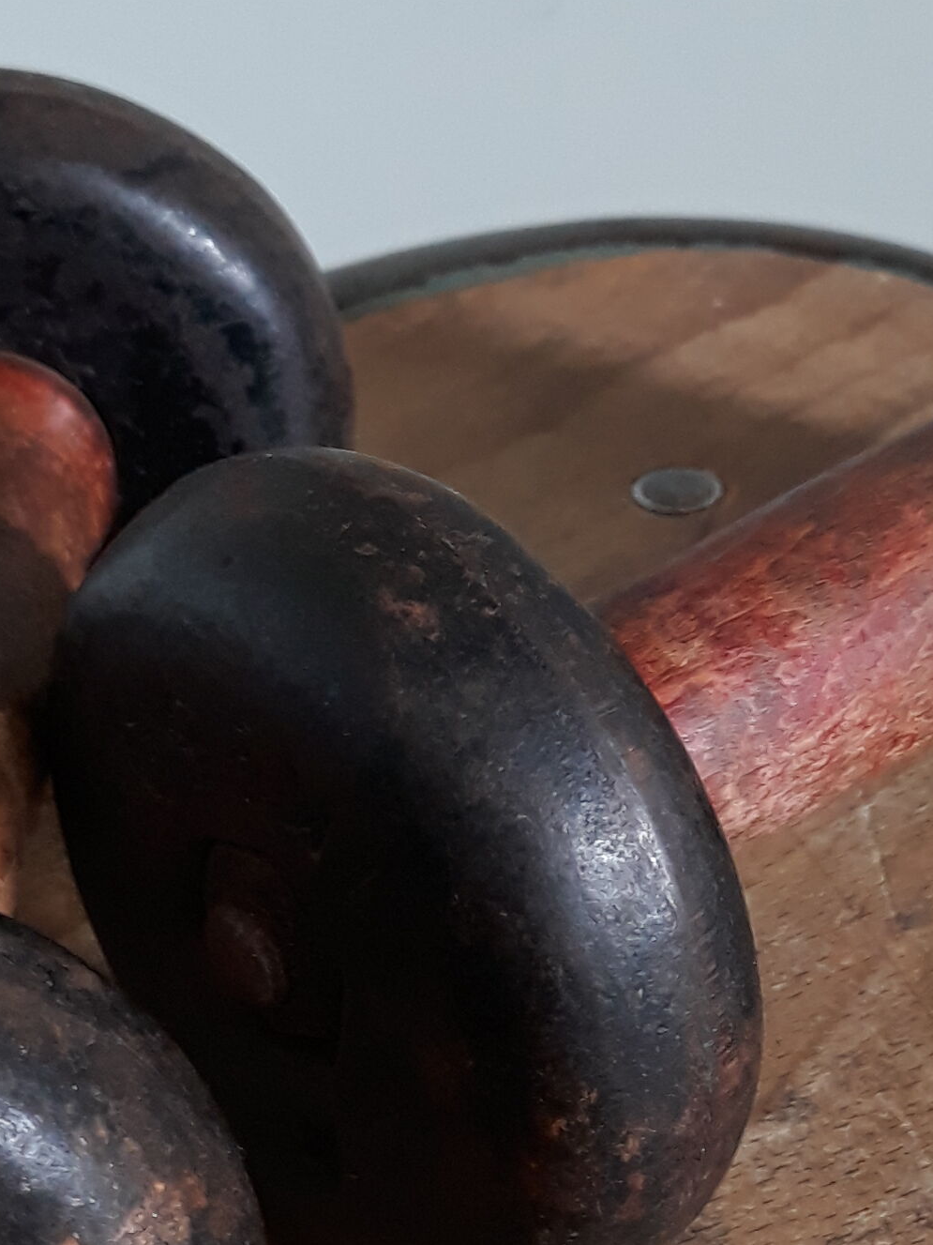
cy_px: 422
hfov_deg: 17.6
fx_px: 3019
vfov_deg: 23.2
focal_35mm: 84
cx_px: 472
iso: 125
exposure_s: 1/40
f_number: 1.7
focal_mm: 3.71
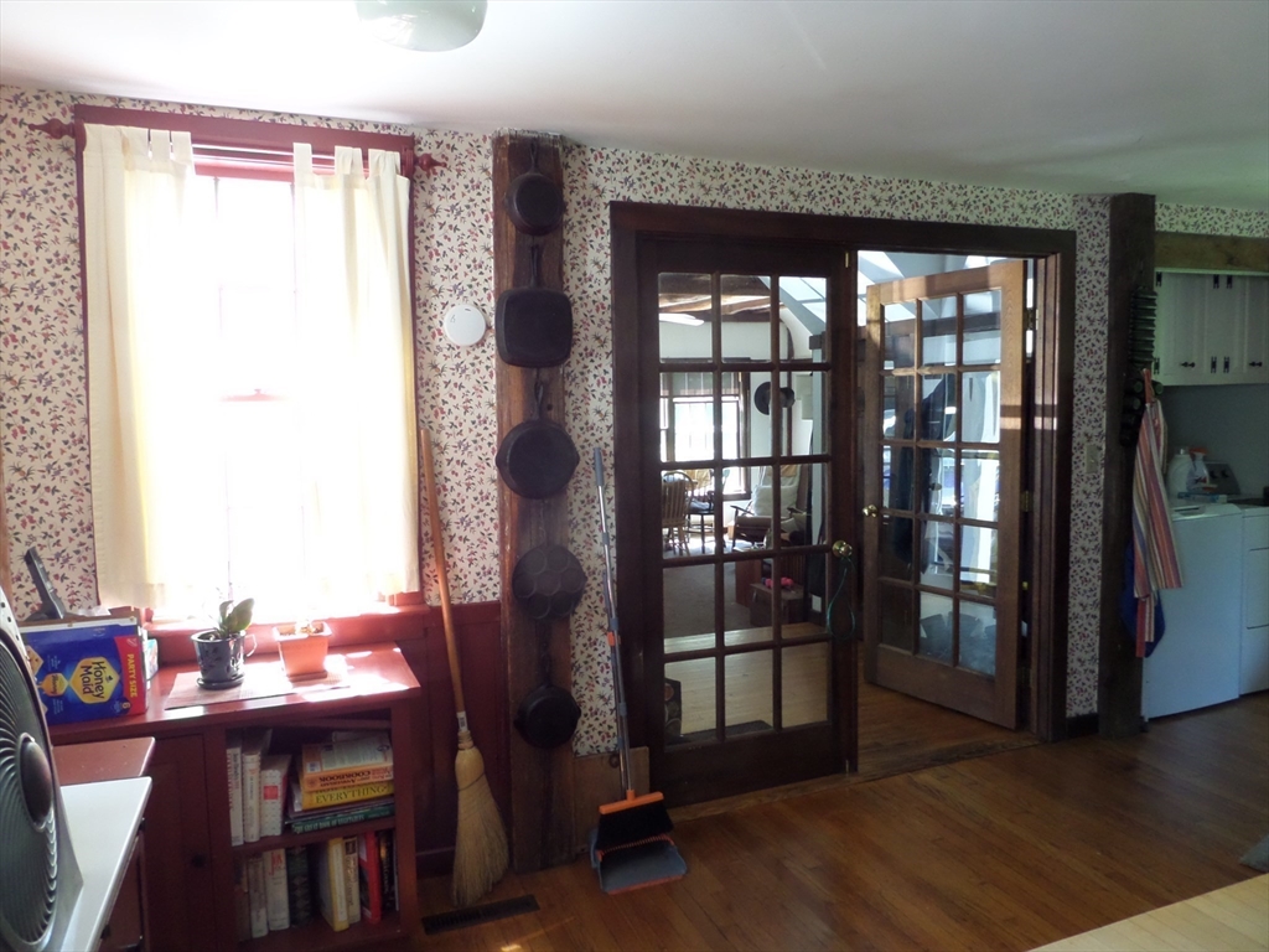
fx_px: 880
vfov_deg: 56.8
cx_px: 634
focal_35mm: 24
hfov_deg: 71.6
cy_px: 476
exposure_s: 1/30
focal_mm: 4
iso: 320
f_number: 3.2
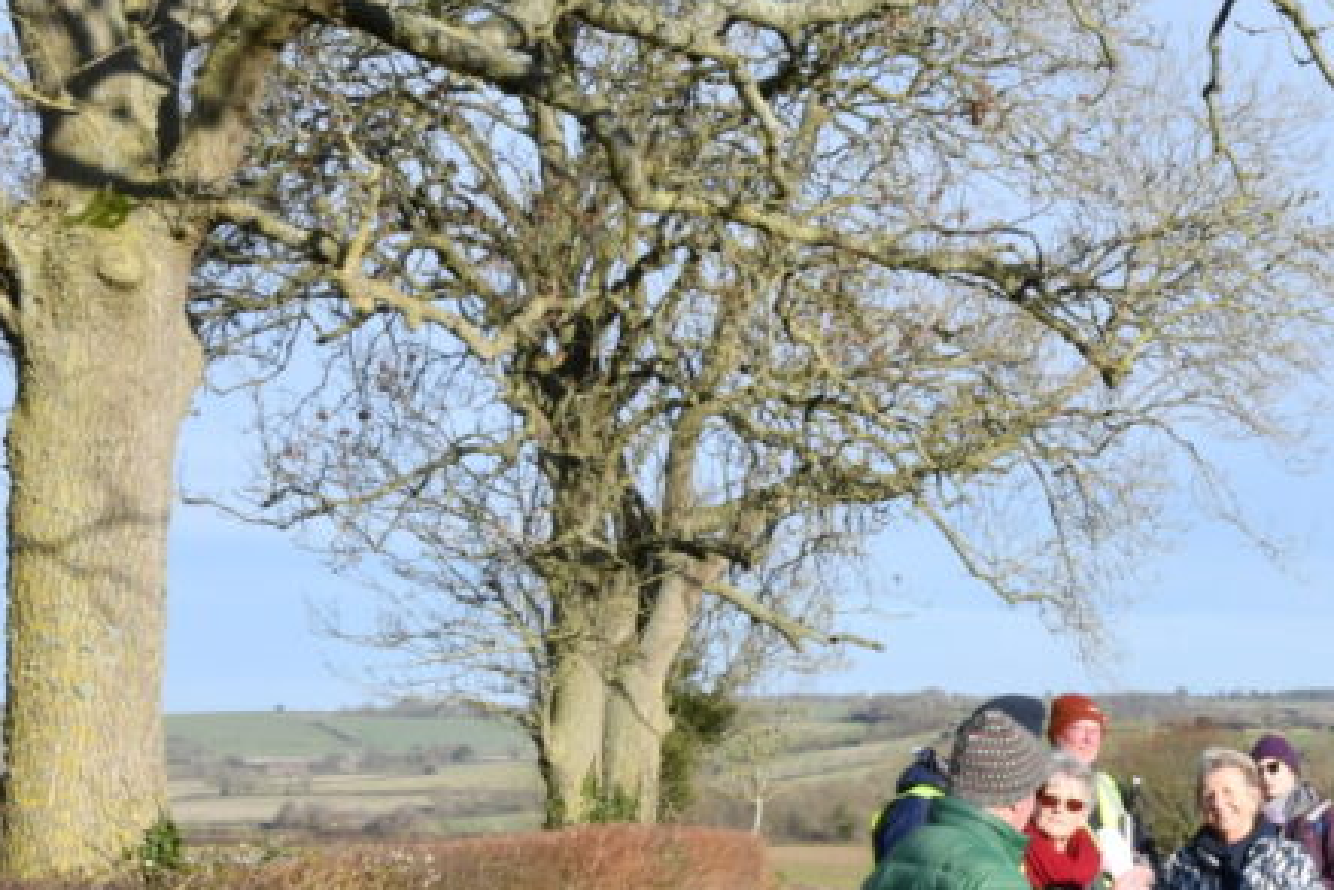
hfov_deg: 24.5
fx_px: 2854
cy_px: 1010
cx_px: 1480
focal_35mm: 77
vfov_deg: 17.1
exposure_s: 1/125
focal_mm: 22
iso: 400
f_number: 11
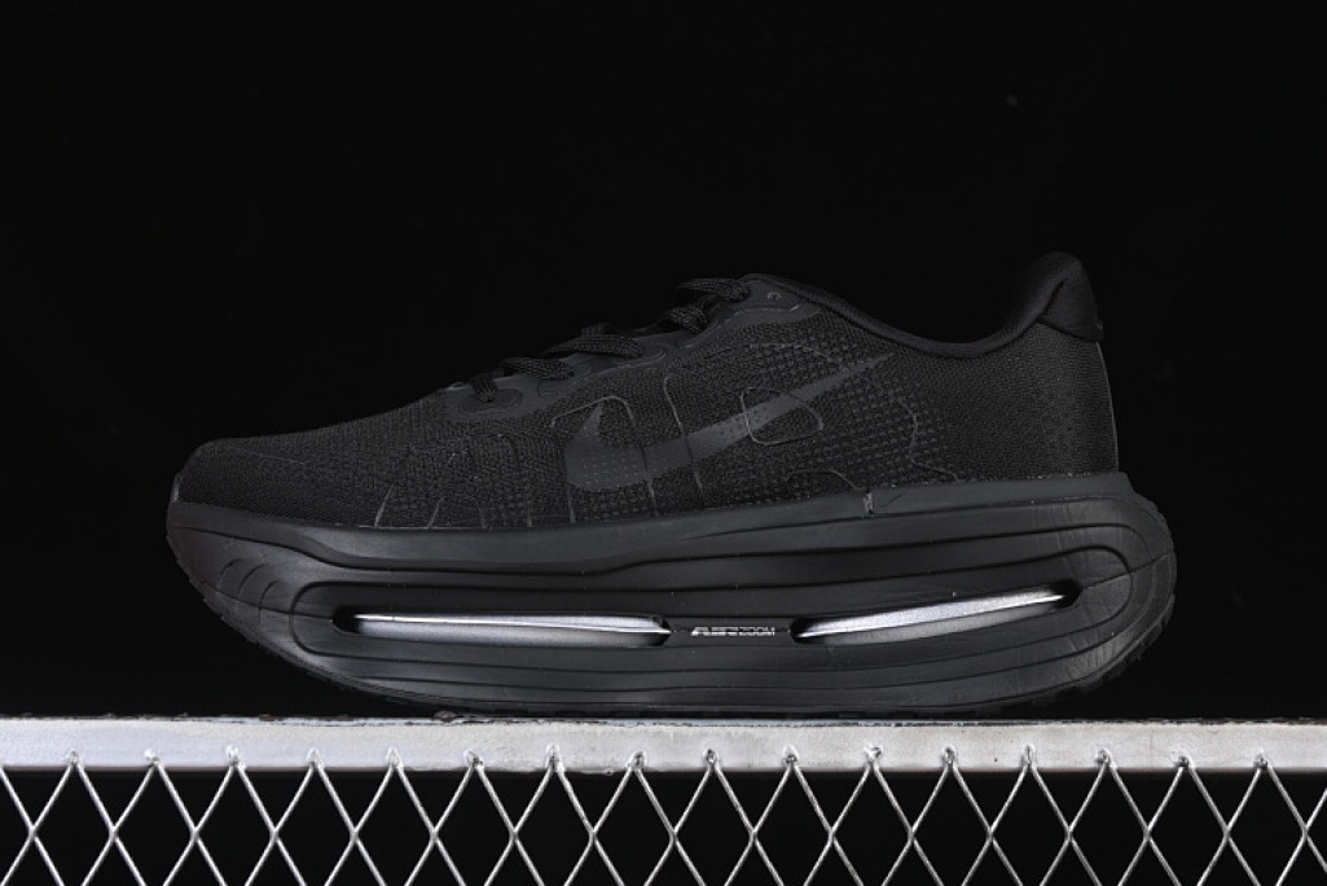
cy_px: 430
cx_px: 678
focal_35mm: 79
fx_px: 2913
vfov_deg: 17.3
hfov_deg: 25.7
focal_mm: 50
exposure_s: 1/60
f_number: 6.3
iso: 160
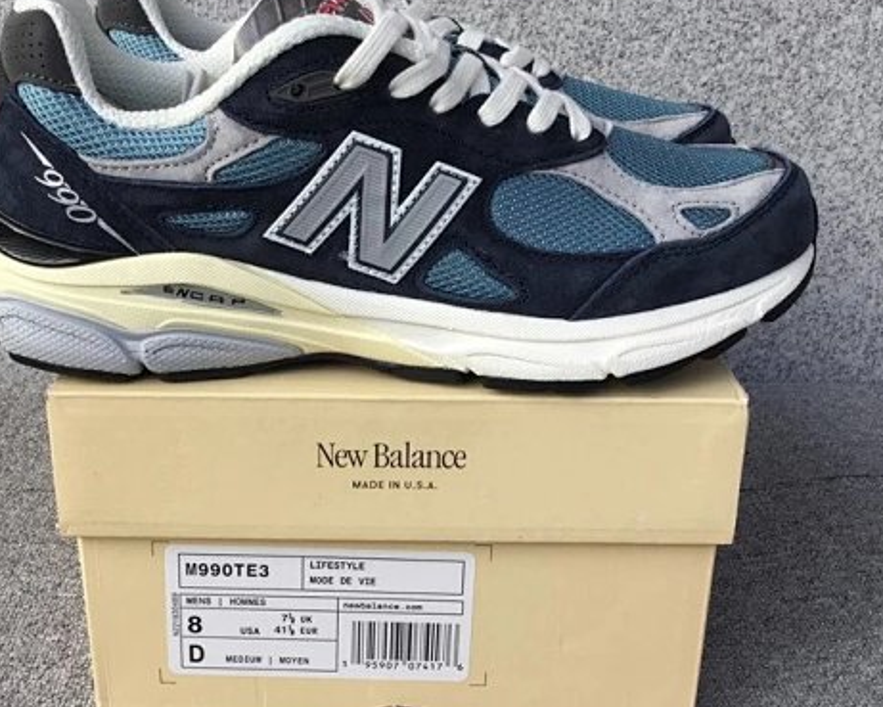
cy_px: 339
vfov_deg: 35.7
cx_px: 391
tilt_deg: -21.4
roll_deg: -0.4
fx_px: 1098
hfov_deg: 43.7
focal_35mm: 42
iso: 25
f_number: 2.4
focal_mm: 3.3
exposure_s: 1/288
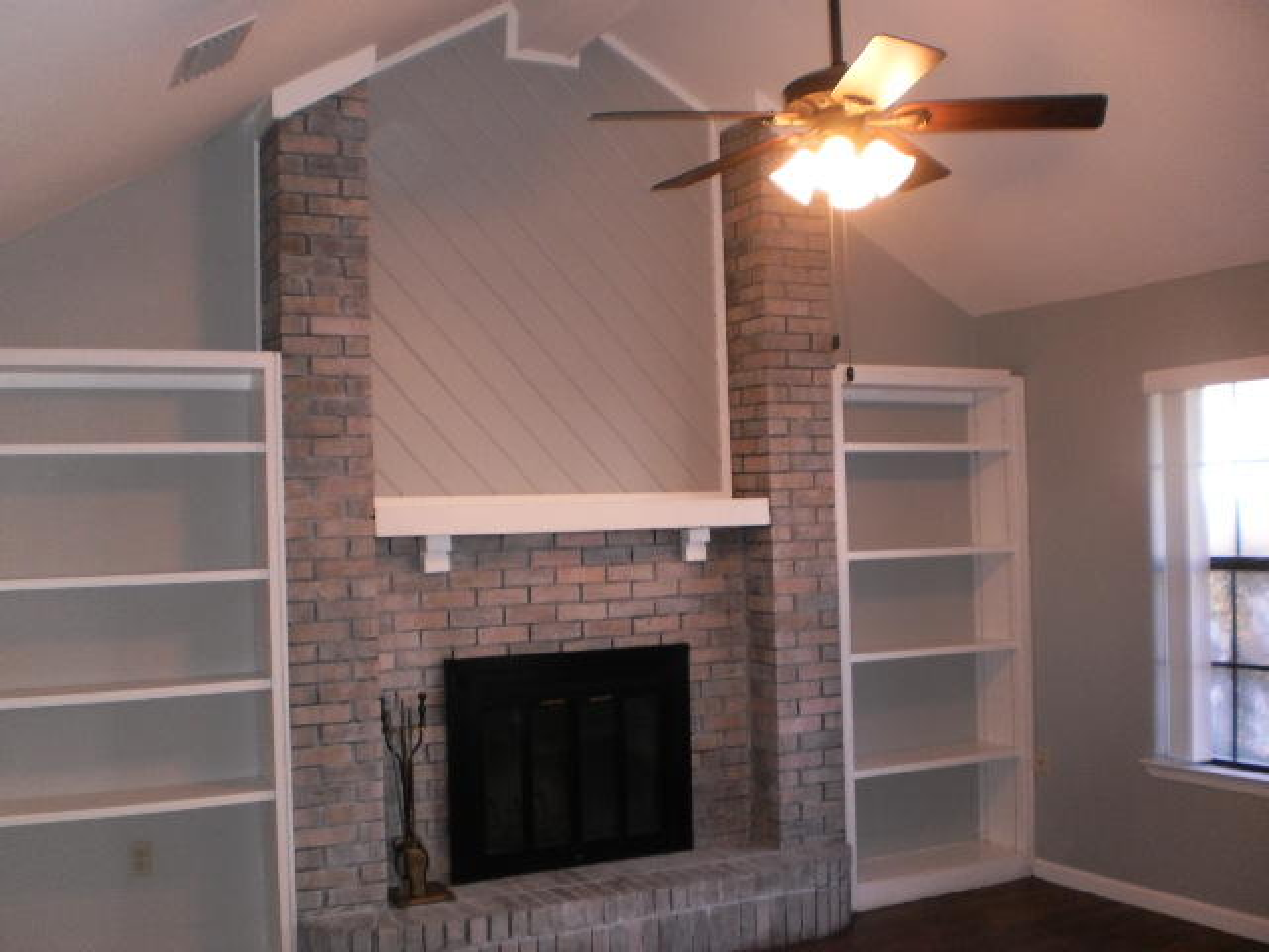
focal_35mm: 36
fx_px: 1320
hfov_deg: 51.4
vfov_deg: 39.7
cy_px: 476
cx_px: 634
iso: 125
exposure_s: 1/30
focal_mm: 6.3
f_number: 3.1
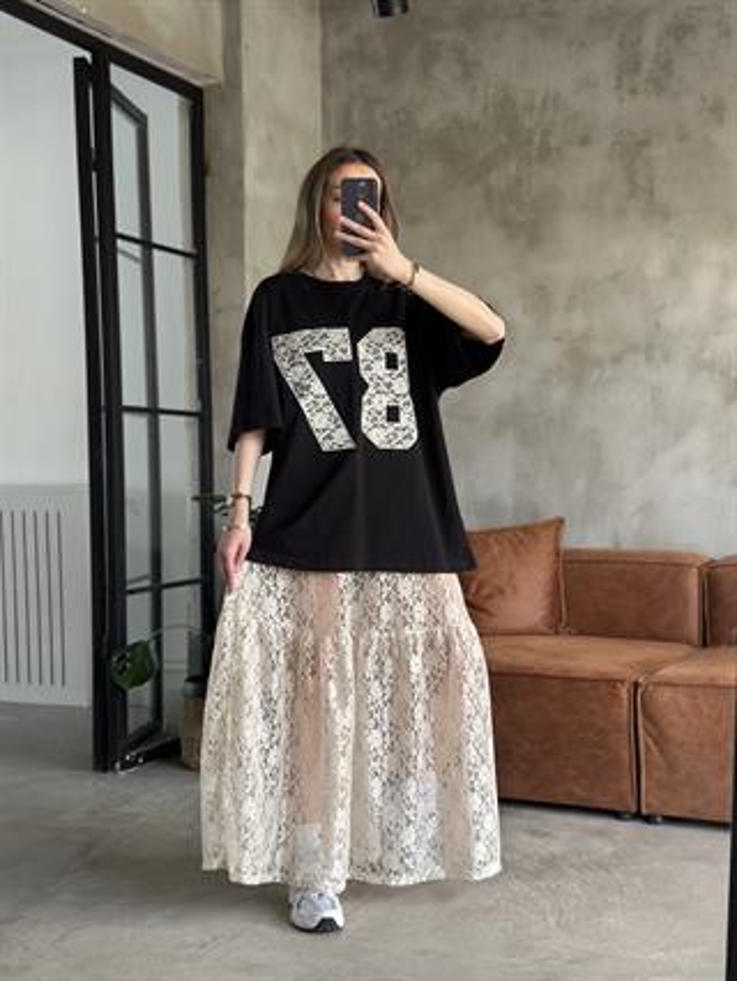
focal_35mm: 48
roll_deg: -0.8
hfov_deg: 30.3
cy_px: 490
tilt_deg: -24.2
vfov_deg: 39.6
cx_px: 368
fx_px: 1361
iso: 200
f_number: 1.78
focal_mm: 6.86
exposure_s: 1/60
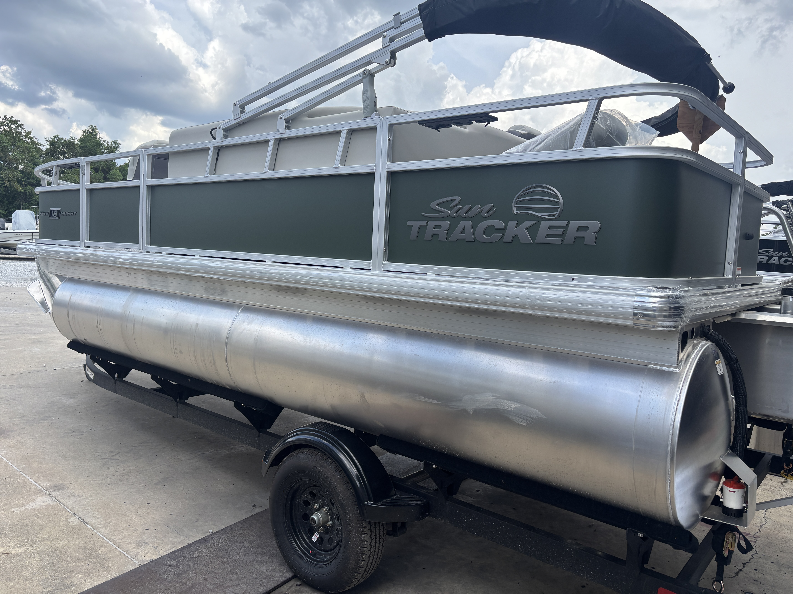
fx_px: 596
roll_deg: -2.6
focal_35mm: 26
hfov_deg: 67.3
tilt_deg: -4.8
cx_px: 396
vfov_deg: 53.1
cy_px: 297
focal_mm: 5.96
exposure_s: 1/1642
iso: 50
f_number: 1.6
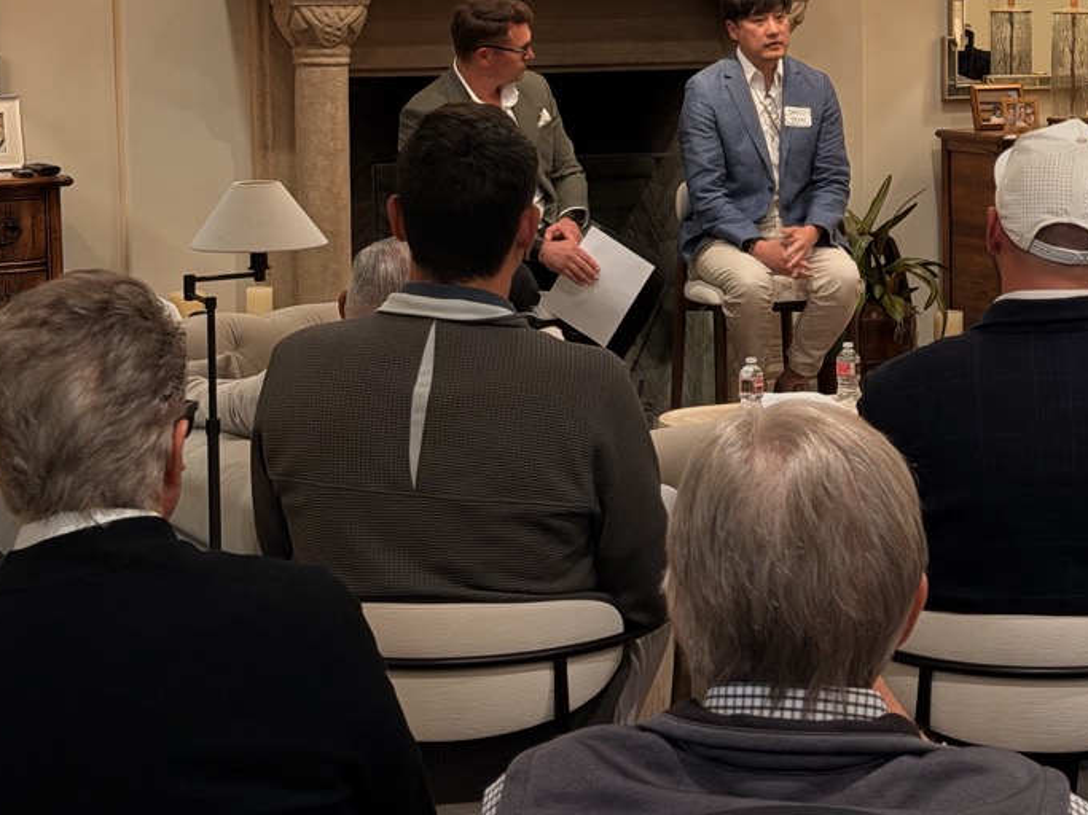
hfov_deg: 21.3
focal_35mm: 90
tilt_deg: -4.3
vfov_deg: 16.3
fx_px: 2828
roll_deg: +0.9
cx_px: 983
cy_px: 140
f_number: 1.78
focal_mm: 6.76
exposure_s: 1/60
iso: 100
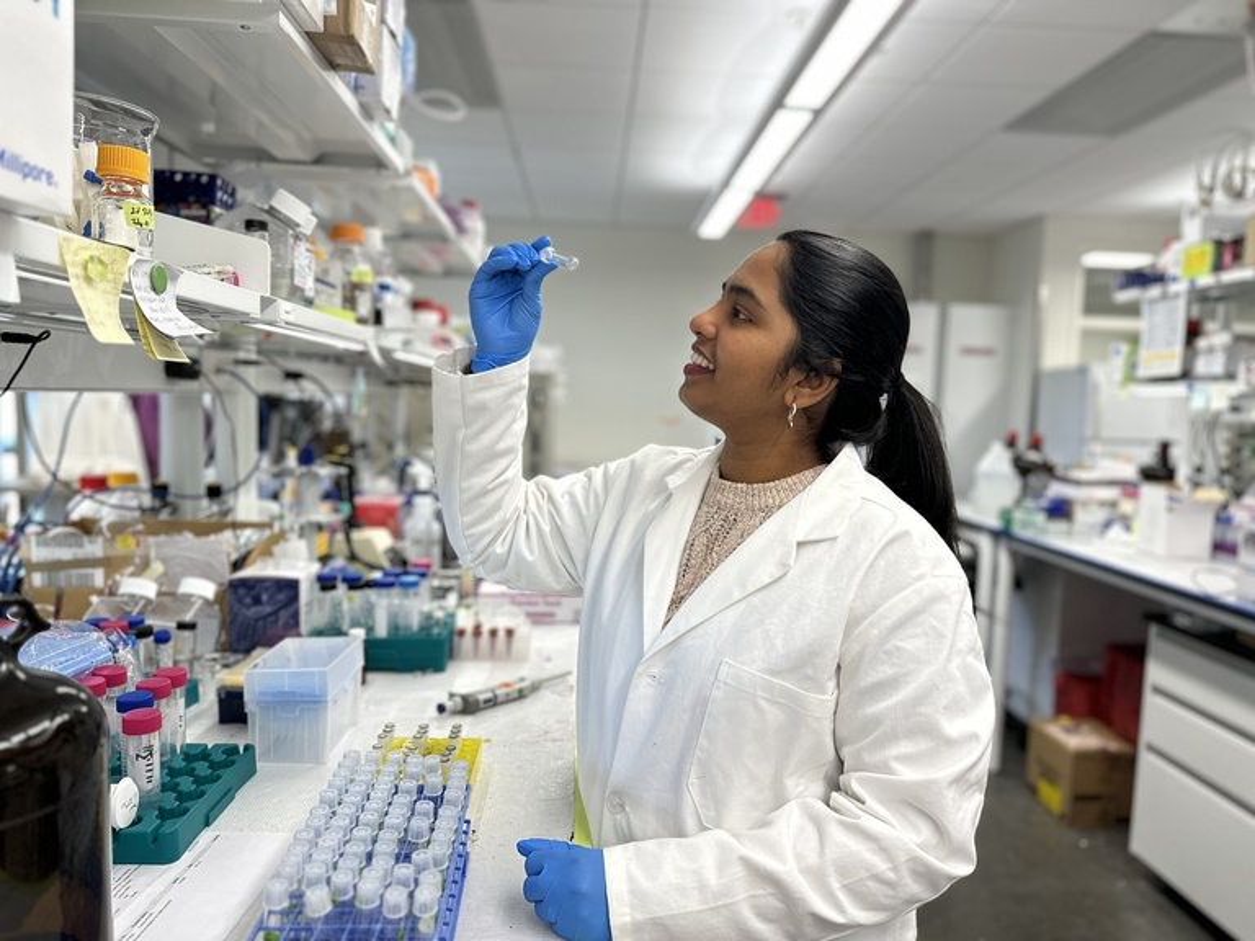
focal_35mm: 24
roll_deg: -1.1
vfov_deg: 56.8
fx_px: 870
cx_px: 628
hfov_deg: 71.6
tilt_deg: -5.4
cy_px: 470
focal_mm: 6.86
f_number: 1.78
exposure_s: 1/120
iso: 100
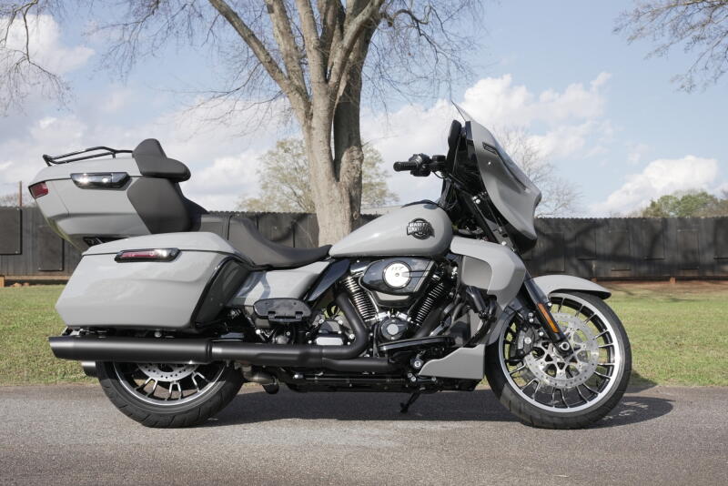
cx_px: 364
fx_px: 874
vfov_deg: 31.1
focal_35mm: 43
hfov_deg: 45.2
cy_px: 243
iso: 640
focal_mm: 43.2
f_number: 11
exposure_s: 1/500
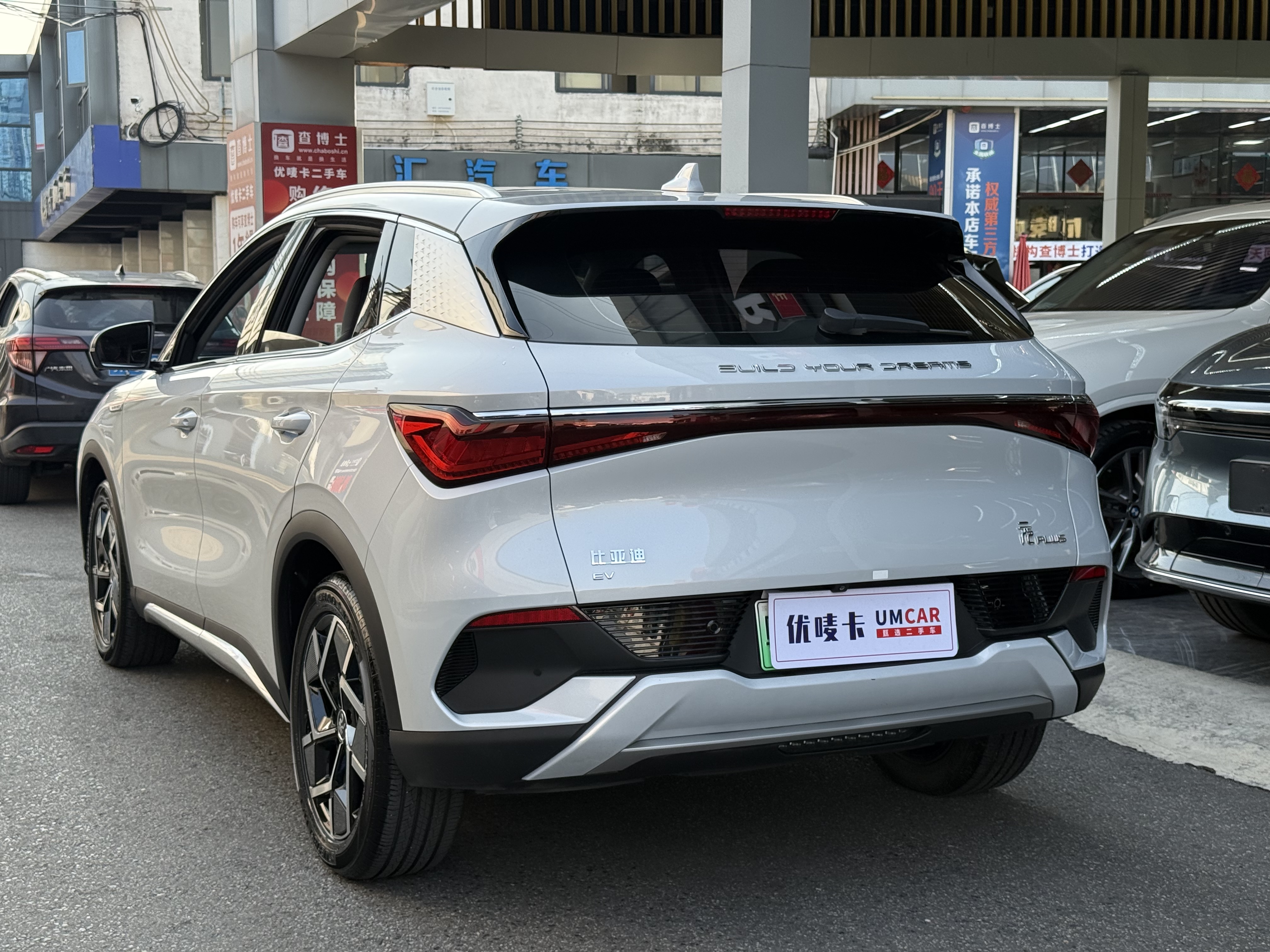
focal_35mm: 48
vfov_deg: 30.3
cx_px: 635
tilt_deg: -3.2
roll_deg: +0.8
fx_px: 1761
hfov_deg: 39.7
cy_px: 476
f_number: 1.78
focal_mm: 6.76
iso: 64
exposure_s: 1/706
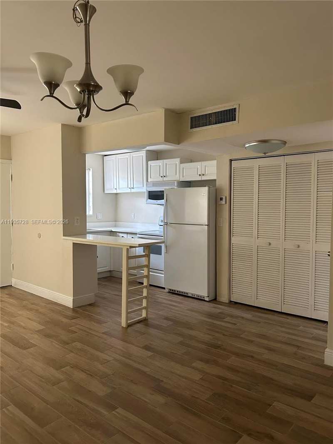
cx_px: 166
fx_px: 333
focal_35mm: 26
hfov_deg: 53.1
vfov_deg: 67.3
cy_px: 222
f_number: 1.5
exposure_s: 1/60
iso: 320
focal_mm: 5.7
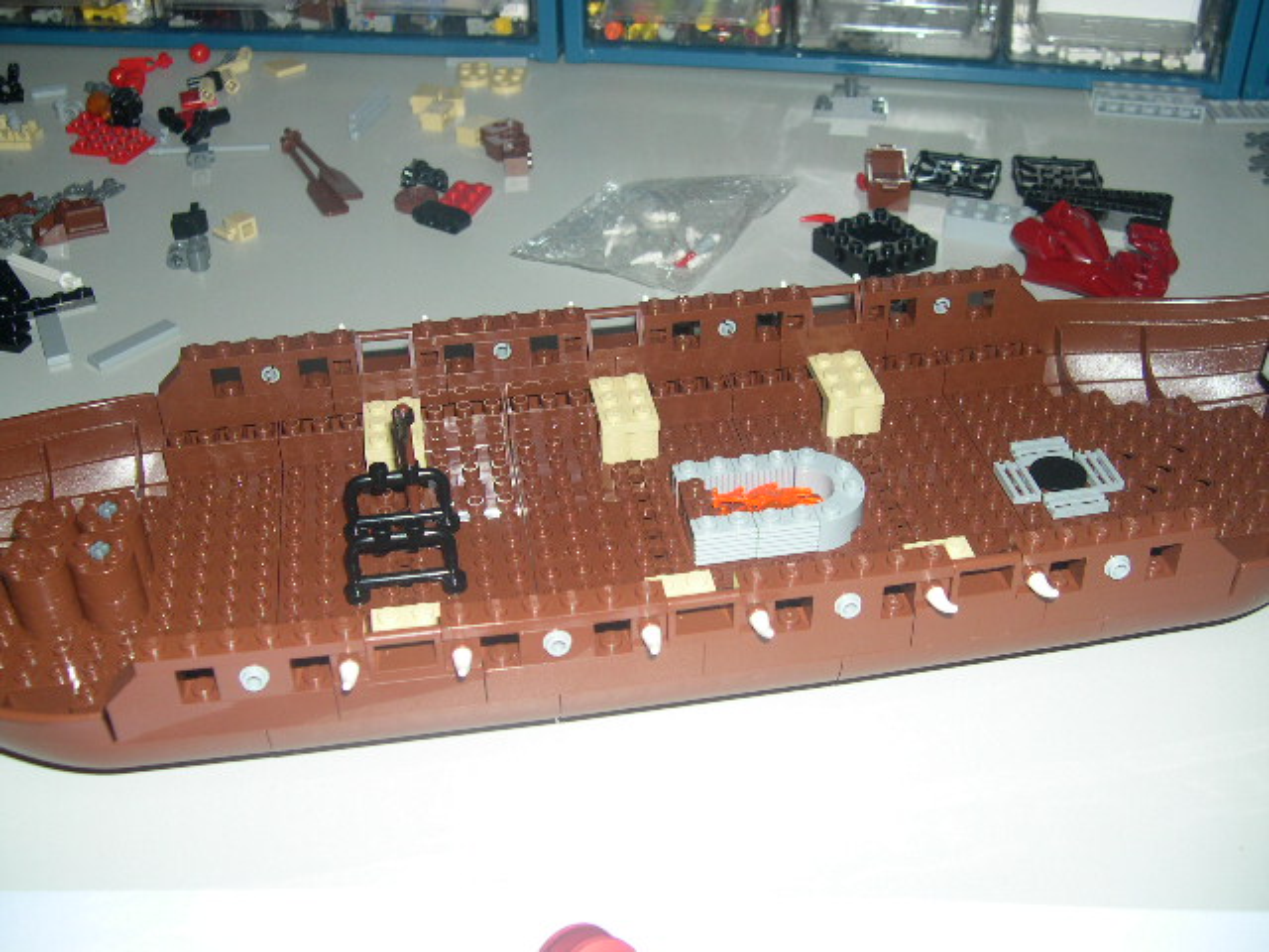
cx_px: 634
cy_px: 476
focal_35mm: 38
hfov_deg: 49.0
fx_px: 1393
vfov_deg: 37.7
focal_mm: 8
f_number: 2.8
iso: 100
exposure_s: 1/60
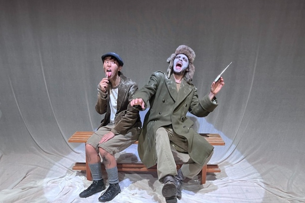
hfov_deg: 55.8
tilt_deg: -16.5
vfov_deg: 38.5
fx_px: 288
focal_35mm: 34
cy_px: 131
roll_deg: +0.6
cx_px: 149
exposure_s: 1/63
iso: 80
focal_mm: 3.99
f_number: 1.8
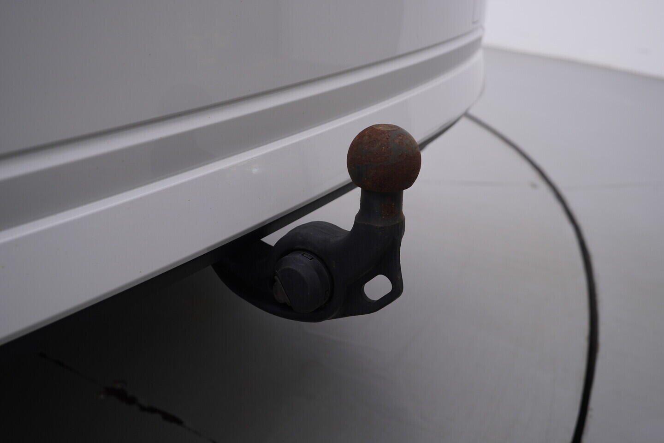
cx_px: 332
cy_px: 222
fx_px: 664
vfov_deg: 36.9
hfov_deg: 53.1
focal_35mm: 36
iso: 125
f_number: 4
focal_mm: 24
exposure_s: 1/80
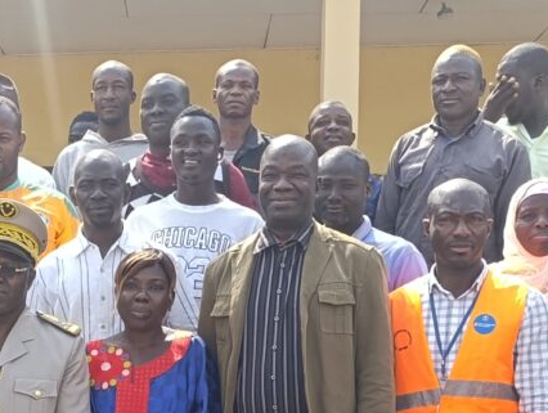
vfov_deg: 17.0
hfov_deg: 23.0
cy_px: 497
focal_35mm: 83
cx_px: 78
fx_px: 1316
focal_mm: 6.14
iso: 50
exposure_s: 1/192
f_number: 1.6
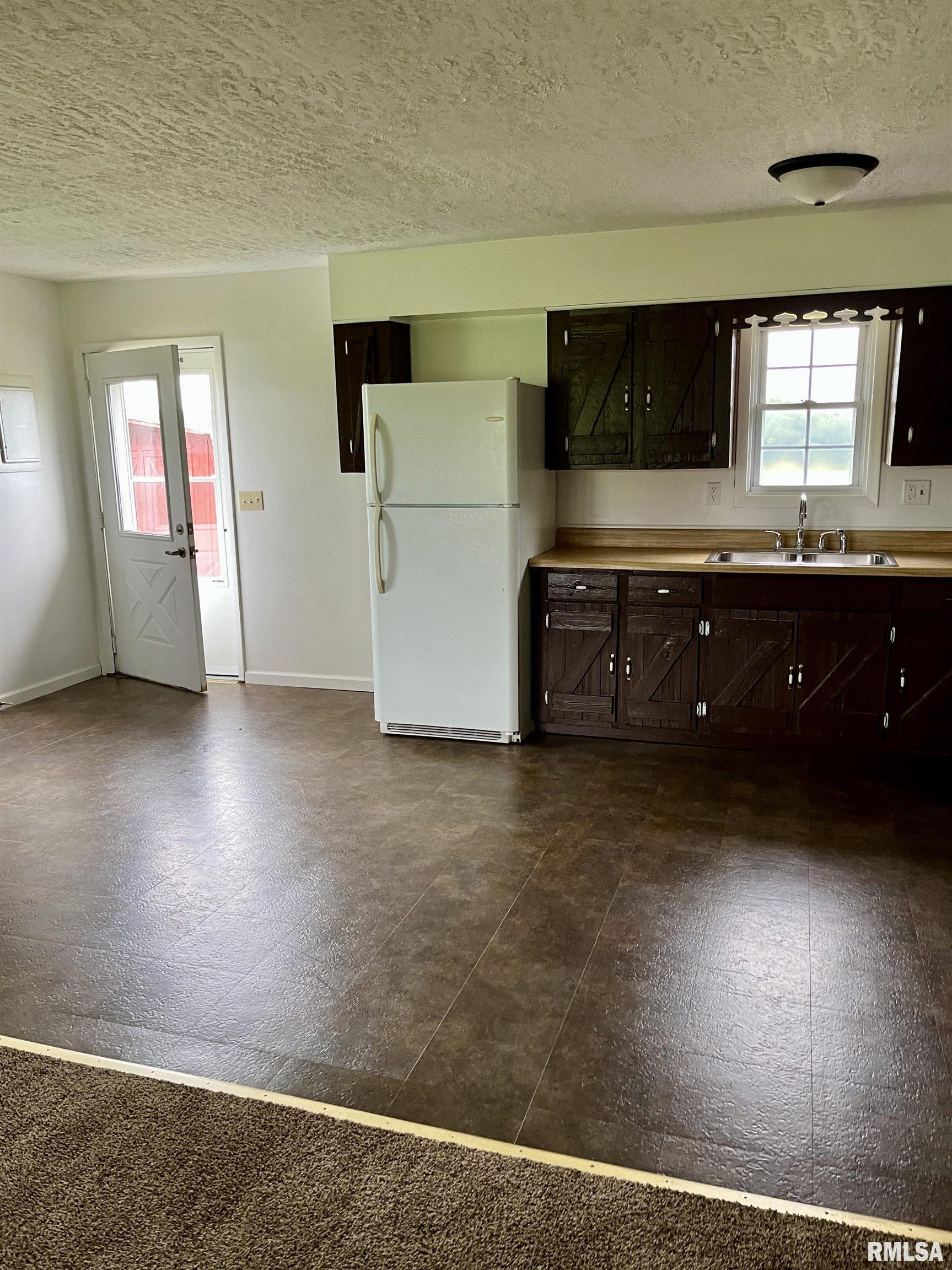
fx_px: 954
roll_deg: +3.8
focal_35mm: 26
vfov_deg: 67.3
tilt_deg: -13.9
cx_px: 476
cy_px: 635
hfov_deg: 53.0
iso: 160
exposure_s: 1/60
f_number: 1.6
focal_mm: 5.1
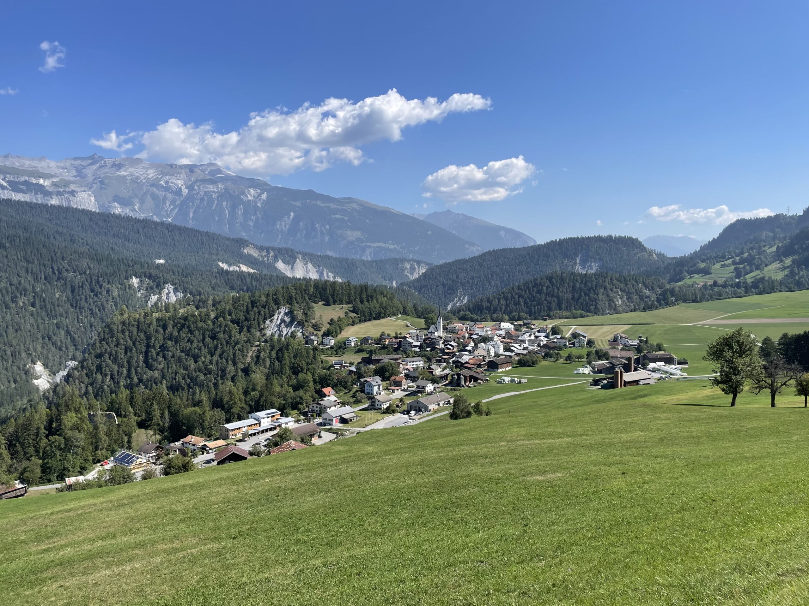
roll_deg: +1.9
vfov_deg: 53.1
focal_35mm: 26
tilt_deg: -1.6
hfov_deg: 67.3
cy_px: 303
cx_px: 404
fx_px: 608
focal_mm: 4.2
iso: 32
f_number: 1.6
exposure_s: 1/3401
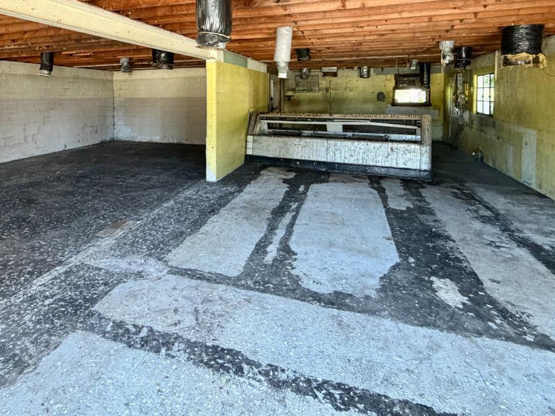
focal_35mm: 23
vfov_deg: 56.1
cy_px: 106
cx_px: 198
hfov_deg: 72.3
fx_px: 369
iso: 320
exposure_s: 1/85
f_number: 2.2
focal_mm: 2.22
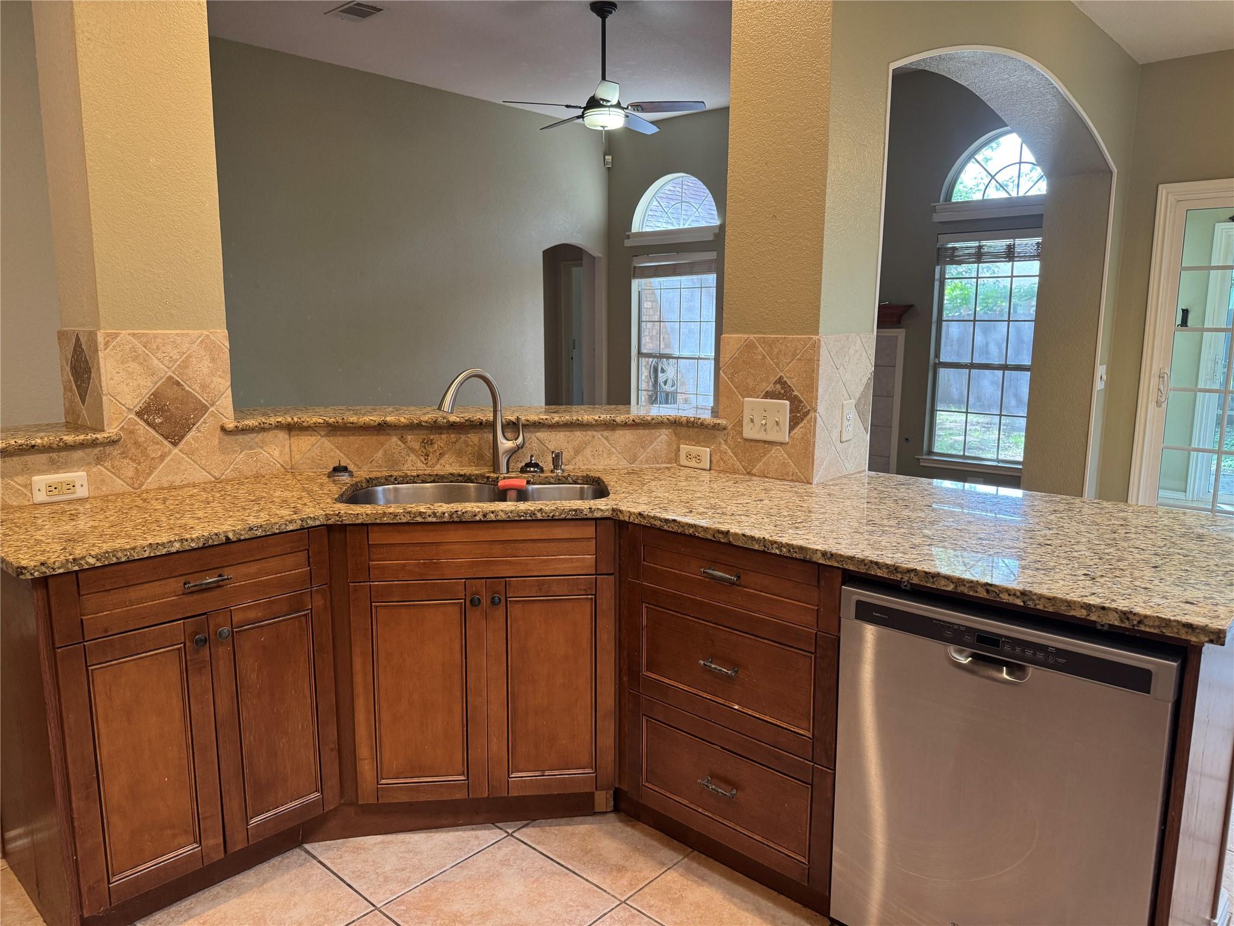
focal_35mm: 24
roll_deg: -0.5
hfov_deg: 71.6
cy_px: 463
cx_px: 617
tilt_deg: -9.5
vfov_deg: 56.8
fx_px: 856
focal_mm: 6.76
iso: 200
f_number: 1.78
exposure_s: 1/60
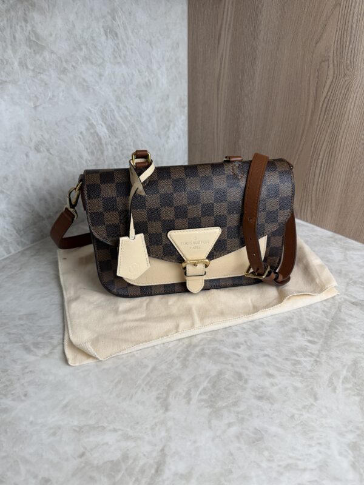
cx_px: 182
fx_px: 336
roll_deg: -0.5
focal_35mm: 24
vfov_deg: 71.6
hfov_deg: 56.8
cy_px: 242
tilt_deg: -34.4
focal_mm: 6.76
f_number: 1.78
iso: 50
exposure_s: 1/130
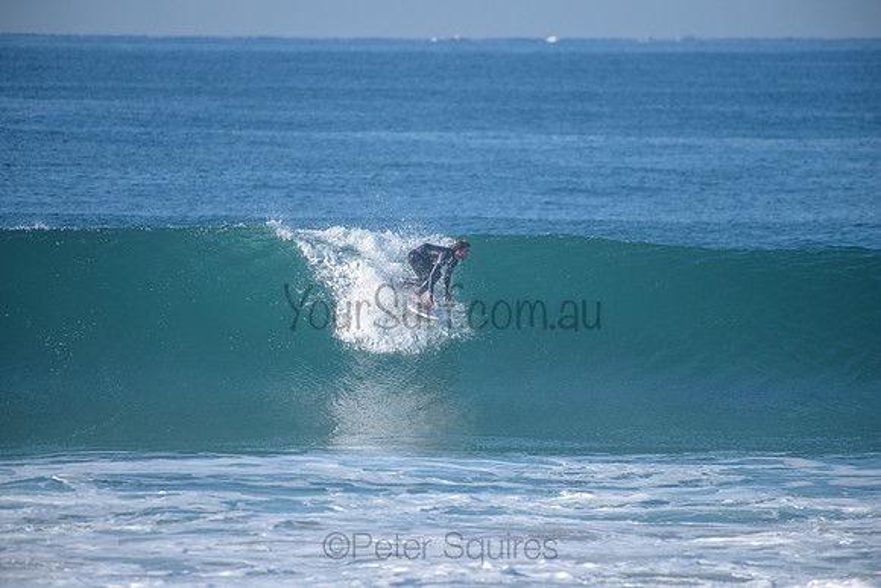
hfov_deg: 4.1
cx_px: 440
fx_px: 12238
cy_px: 294
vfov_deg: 2.8
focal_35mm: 500
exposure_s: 1/2000
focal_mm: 500
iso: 250
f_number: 5.6
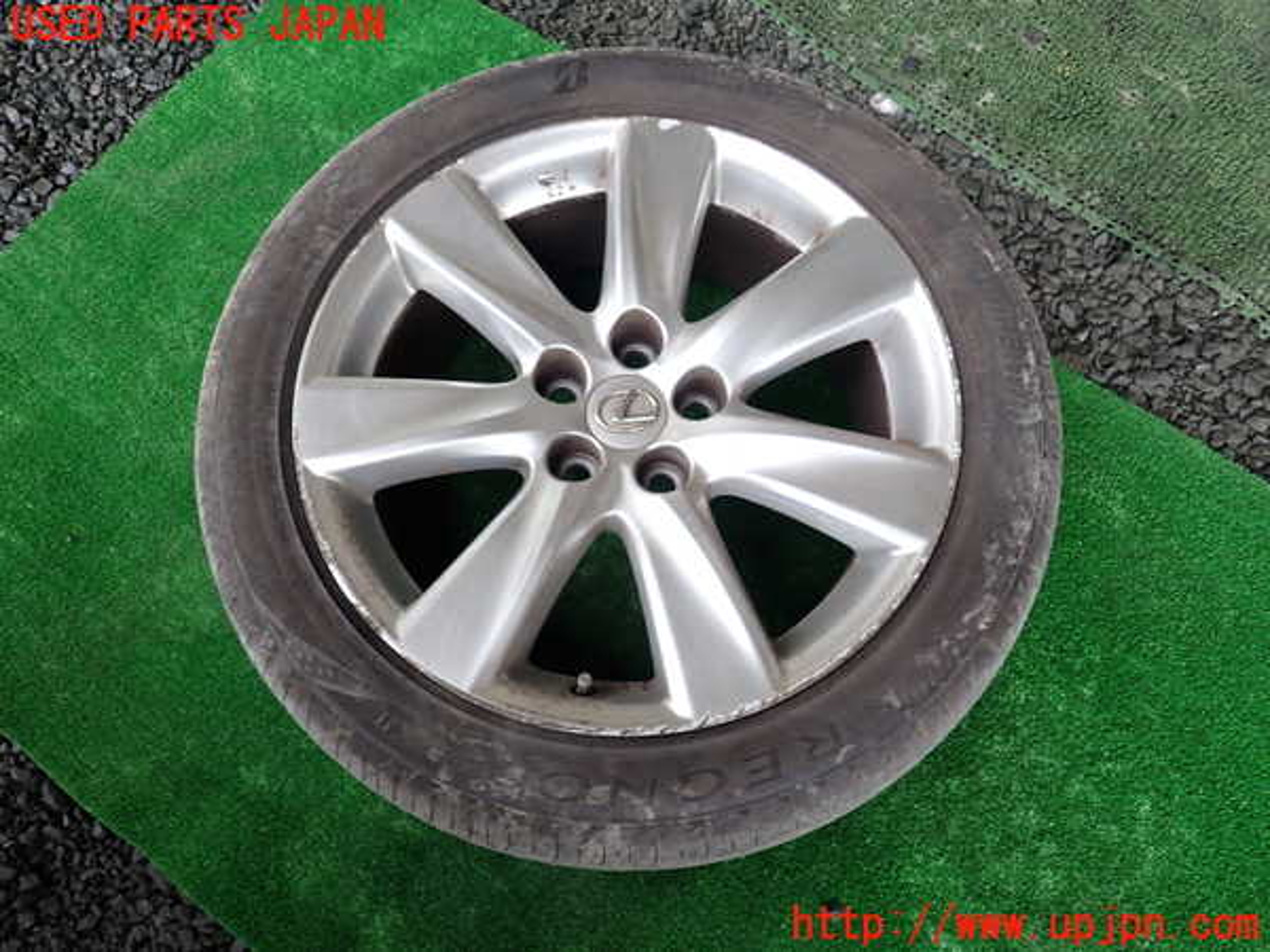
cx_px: 635
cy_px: 476
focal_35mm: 30
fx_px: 1101
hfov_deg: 60.0
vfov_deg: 46.8
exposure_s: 1/125
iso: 100
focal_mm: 5.4
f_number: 2.3
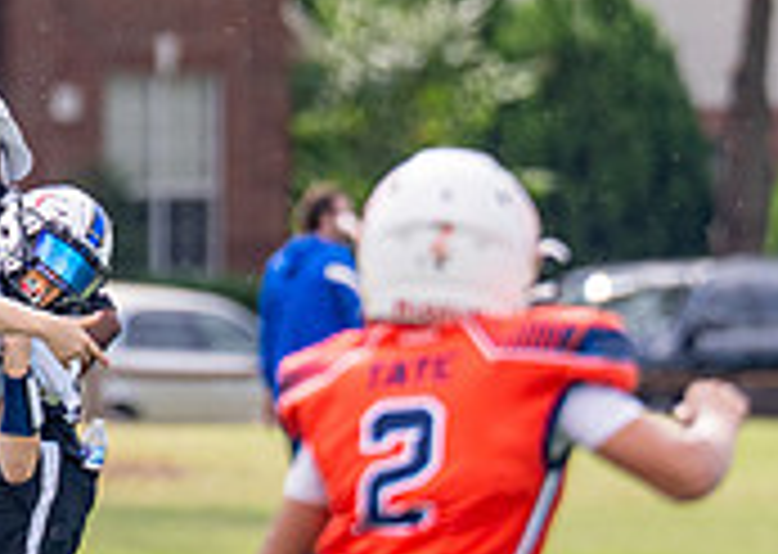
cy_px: 182
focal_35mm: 982
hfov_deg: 2.1
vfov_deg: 1.5
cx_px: -54
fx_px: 21664
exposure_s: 1/3200
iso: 400
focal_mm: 200
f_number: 2.8
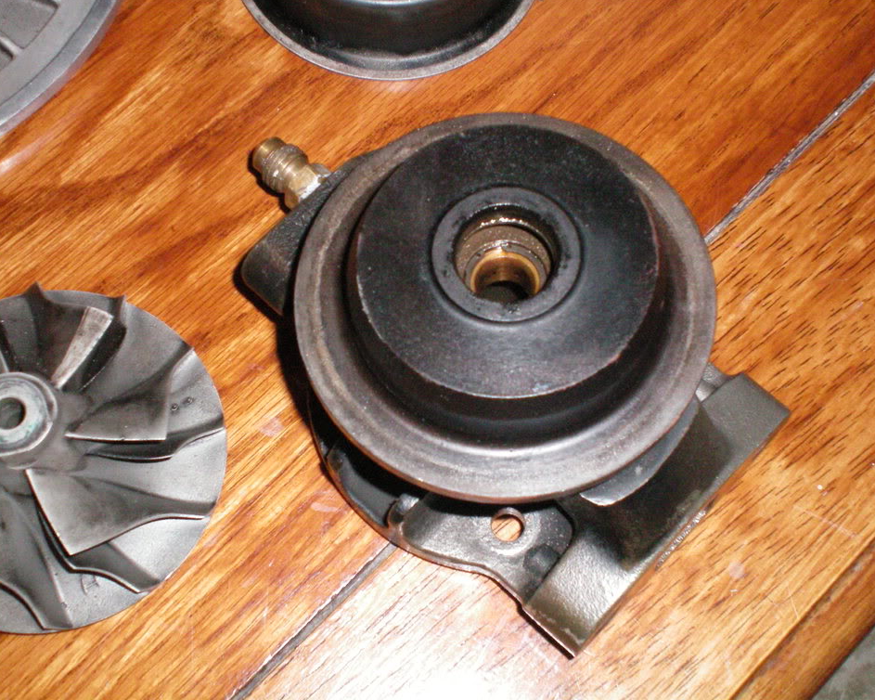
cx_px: 462
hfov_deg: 35.4
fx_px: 1372
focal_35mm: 53
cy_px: 351
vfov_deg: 28.6
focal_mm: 8.4
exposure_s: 1/60
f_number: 5.2
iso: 400
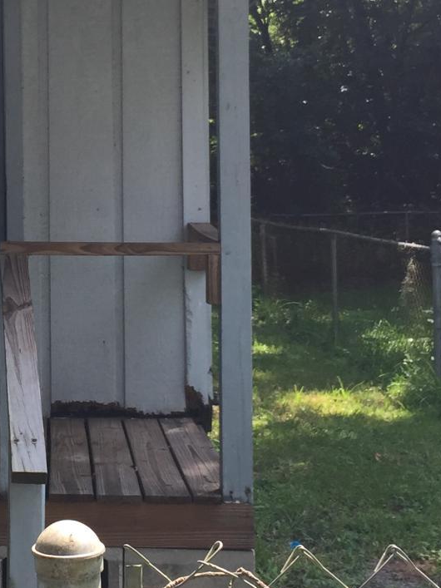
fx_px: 1393
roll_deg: +0.6
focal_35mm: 82
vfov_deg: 23.7
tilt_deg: +0.3
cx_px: -44
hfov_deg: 17.4
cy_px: 193
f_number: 2.2
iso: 32
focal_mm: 4.15
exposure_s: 1/356
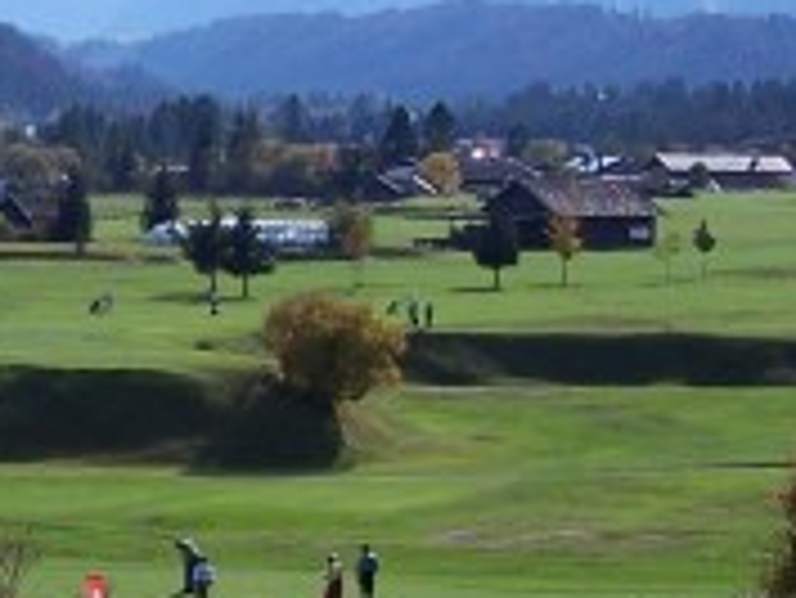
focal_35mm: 176
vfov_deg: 8.4
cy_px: 139
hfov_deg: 10.8
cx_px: -459
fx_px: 4050
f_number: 4
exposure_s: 1/750
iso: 100
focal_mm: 8
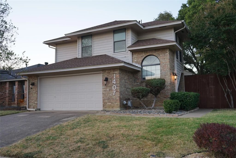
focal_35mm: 32
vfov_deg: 41.1
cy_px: 79
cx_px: 118
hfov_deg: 58.7
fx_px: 210
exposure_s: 1/60
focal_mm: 32
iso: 125
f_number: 4
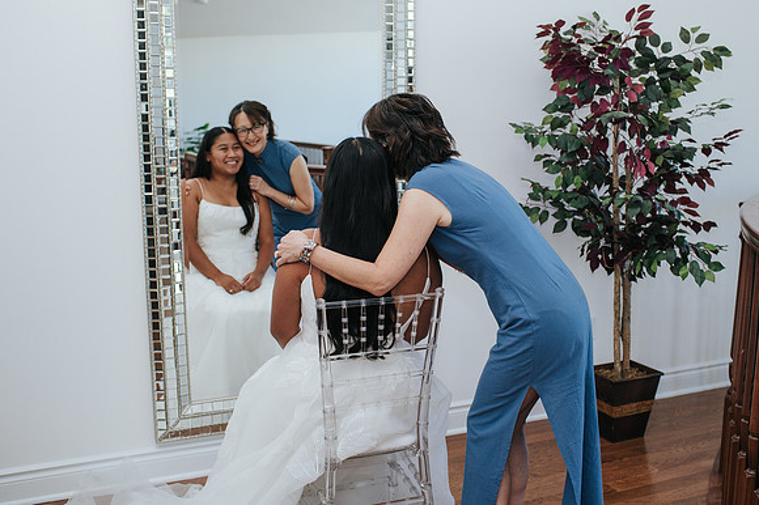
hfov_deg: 48.2
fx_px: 848
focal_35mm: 40
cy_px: 252
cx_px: 410
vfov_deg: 33.2
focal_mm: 35
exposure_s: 1/200
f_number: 3.5
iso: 800
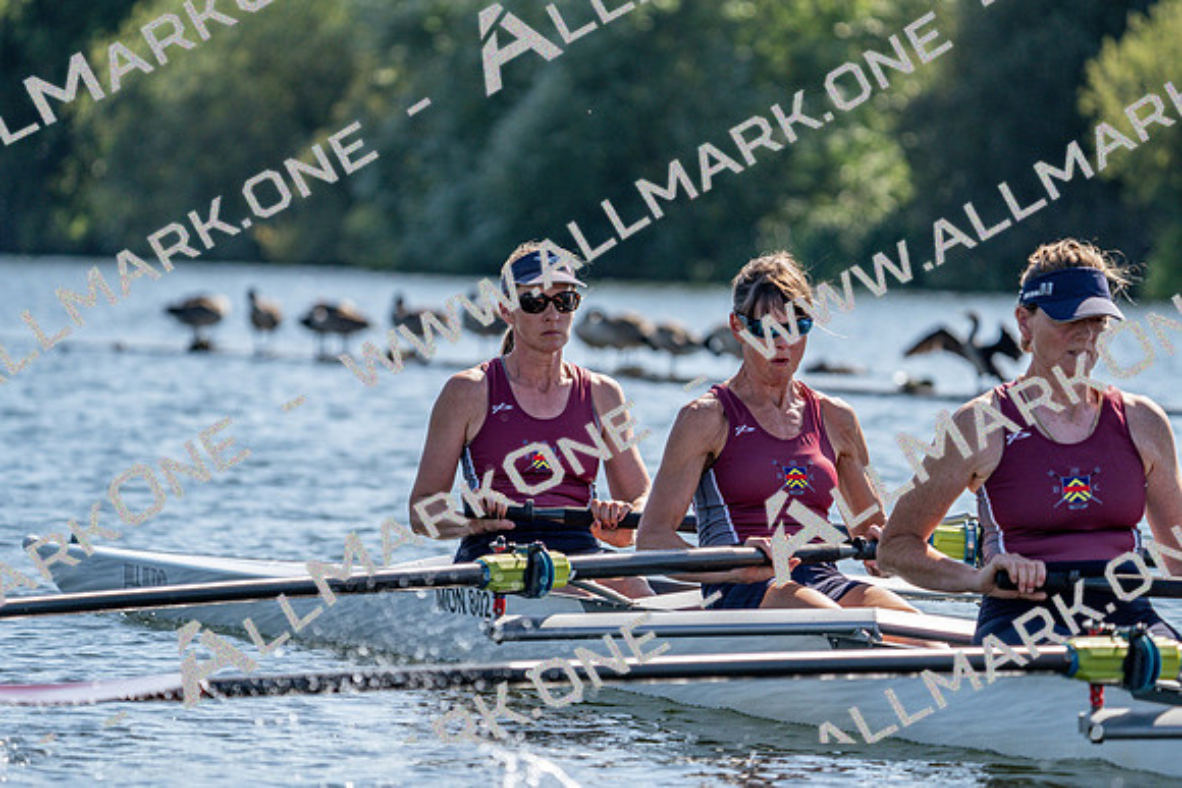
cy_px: 394
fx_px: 9195
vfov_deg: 4.9
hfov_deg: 7.4
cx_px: 591
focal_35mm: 280
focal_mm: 280
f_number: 5.6
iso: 400
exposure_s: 1/2000
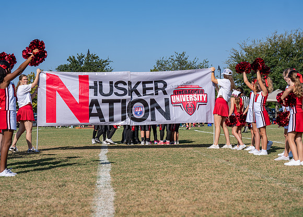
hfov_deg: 26.0
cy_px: 109
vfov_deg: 18.7
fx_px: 656
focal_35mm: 76
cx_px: 143
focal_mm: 70
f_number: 5
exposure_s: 1/1250
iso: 100
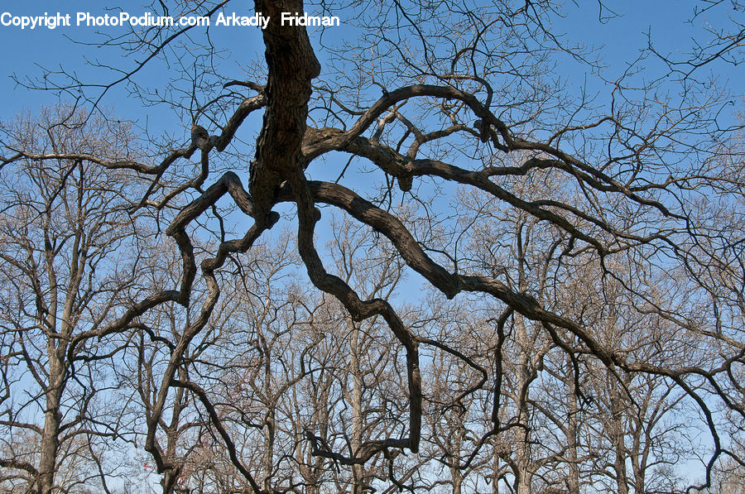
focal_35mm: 48
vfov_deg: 28.0
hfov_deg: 41.2
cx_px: 372
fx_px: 992
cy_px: 247
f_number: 7.1
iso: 200
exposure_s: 1/640
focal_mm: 32
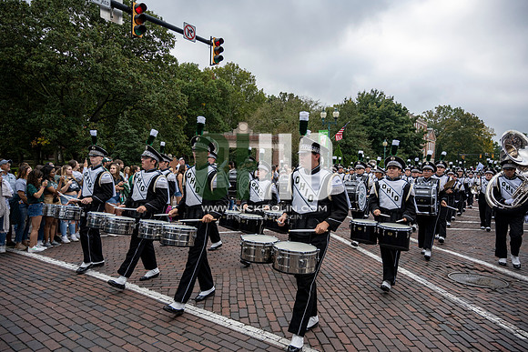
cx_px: 264
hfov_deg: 73.7
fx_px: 352
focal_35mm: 24
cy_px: 176
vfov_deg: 53.2
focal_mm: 24
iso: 500
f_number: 4
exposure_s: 1/1600
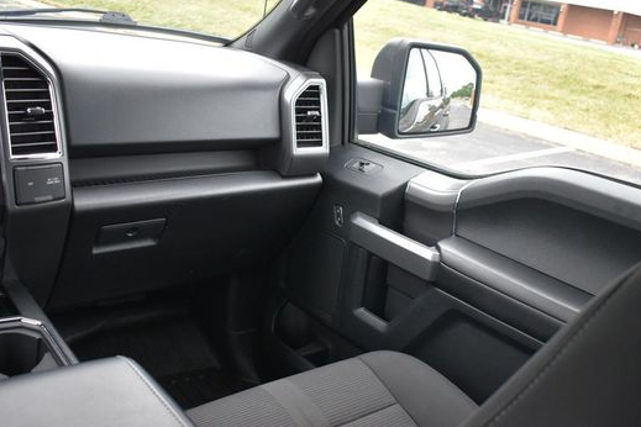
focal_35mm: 37
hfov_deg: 51.9
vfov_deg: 35.9
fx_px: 659
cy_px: 225
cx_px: 331
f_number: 3.5
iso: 800
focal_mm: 20
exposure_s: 1/250
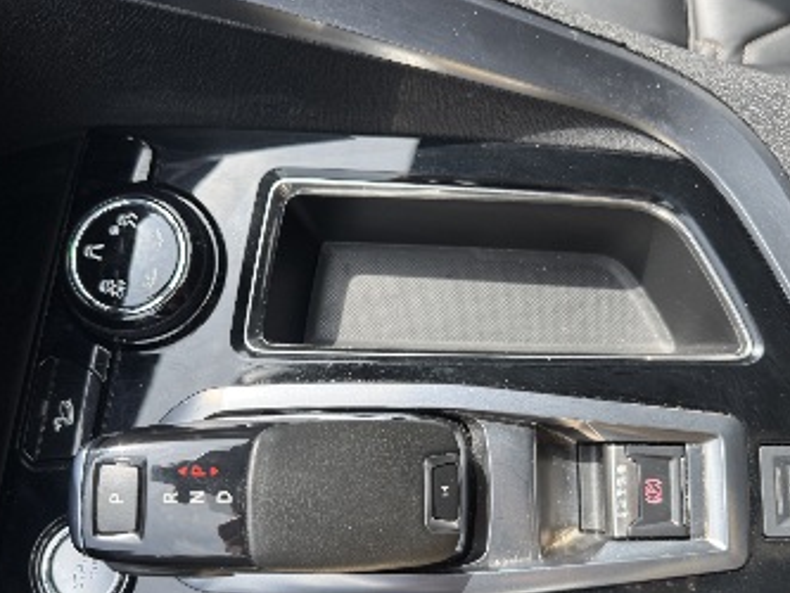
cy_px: 363
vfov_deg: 46.5
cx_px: 382
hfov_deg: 59.9
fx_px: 685
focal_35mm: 30
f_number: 1.78
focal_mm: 6.76
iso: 100
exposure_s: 1/695
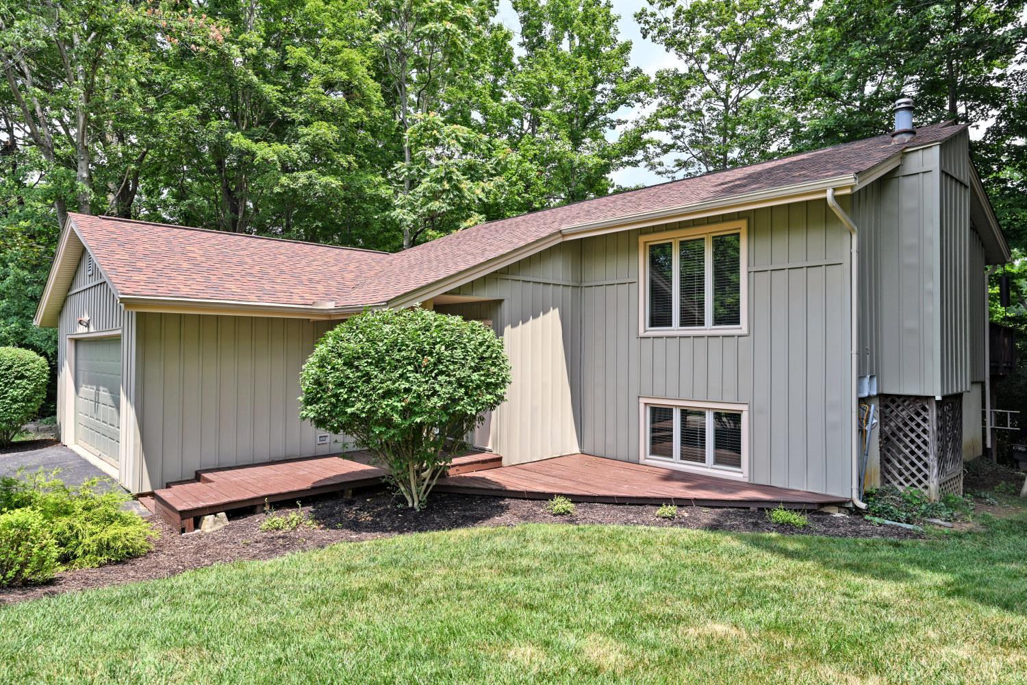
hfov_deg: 81.2
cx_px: 514
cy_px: 342
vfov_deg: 59.5
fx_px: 599
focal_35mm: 21
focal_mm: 21
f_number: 5.6
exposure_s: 1/250
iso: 100
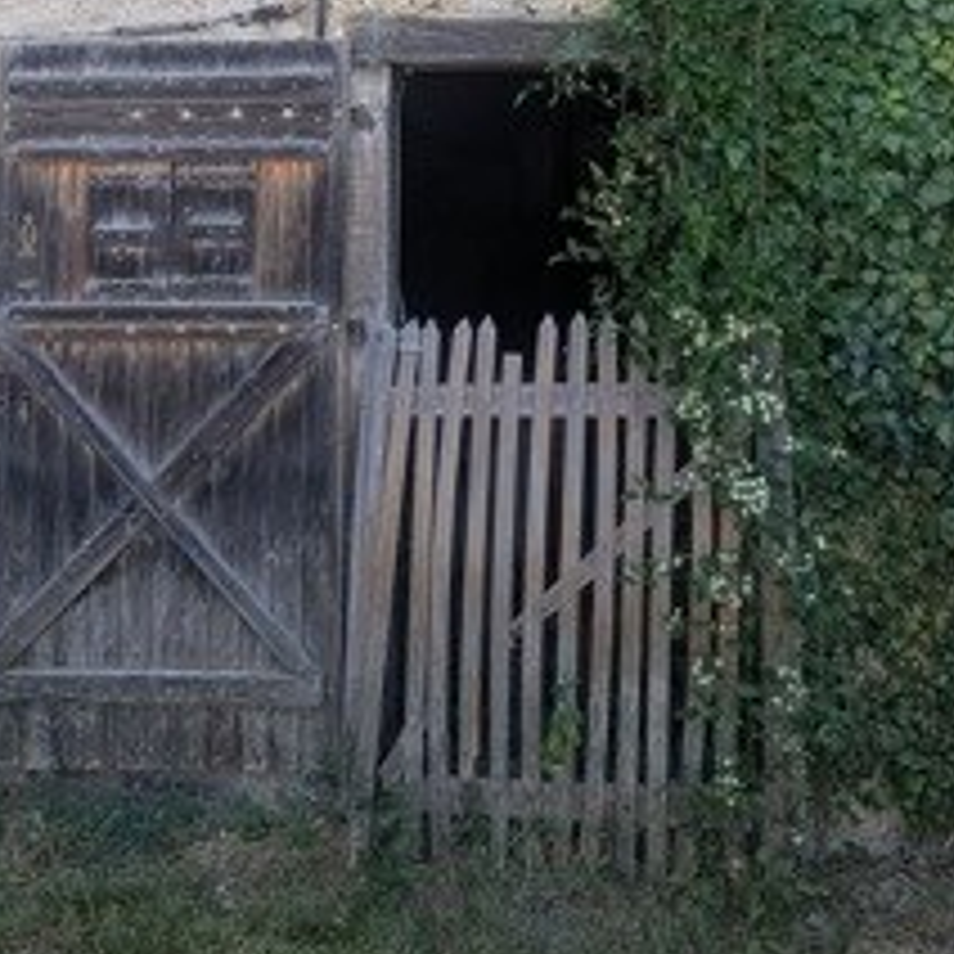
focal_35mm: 40
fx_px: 1247
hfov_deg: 41.9
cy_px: 40
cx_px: 472
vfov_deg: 38.1
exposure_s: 1/168
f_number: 2.2
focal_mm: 2.35
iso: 53
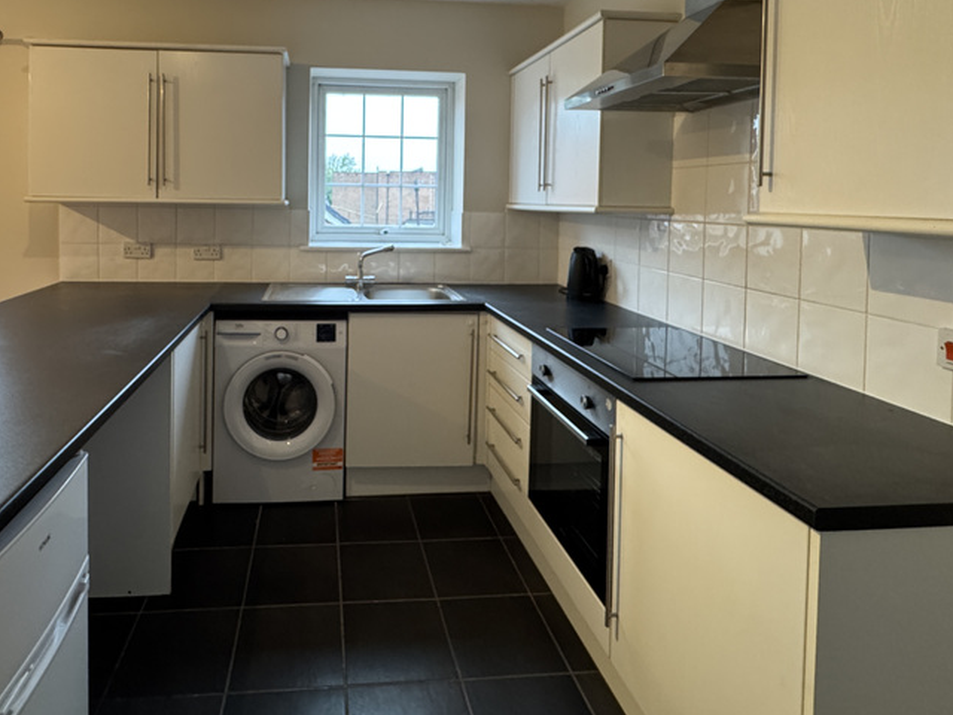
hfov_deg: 77.8
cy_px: 216
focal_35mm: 21
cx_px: 366
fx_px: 578
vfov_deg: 61.3
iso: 320
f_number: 2.2
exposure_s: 1/100
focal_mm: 2.22
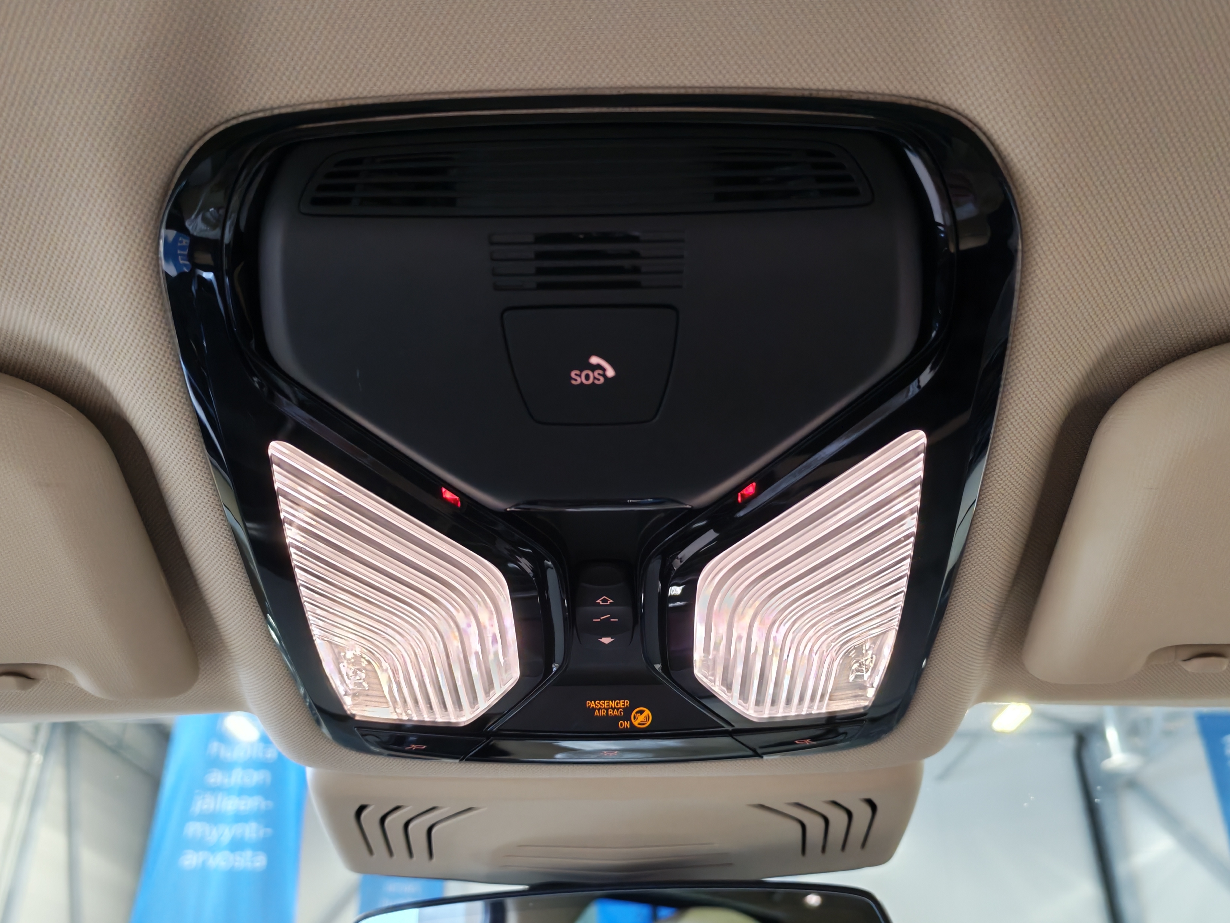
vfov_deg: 45.4
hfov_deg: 58.4
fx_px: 1102
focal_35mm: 31
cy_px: 462
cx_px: 615
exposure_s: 1/100
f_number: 1.9
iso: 422
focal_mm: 6.12
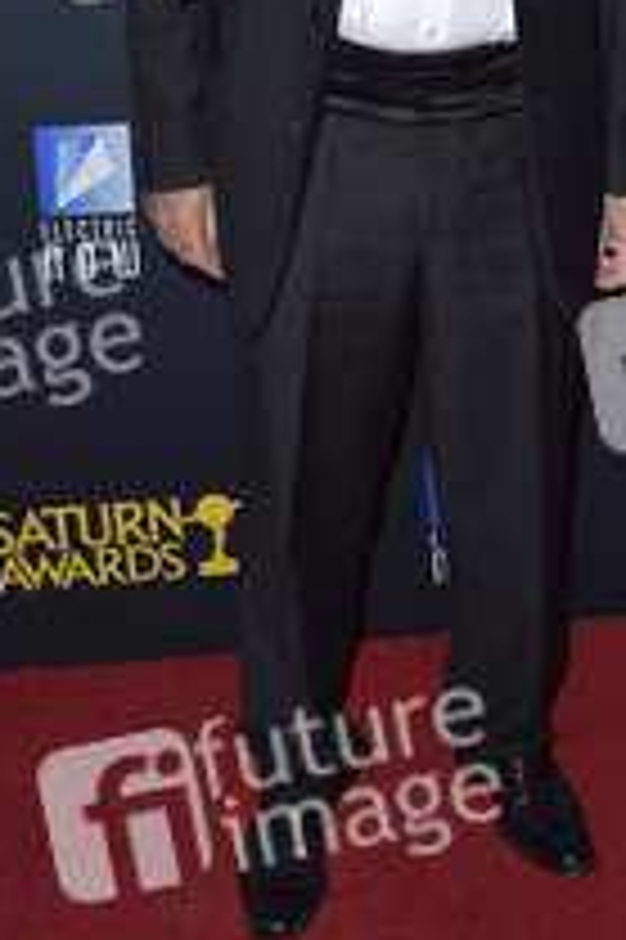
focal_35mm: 67
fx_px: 1750
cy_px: 121
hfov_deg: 20.2
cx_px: 403
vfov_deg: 29.1
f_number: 6.3
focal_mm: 35
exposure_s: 1/250
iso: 250
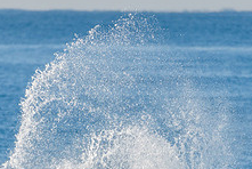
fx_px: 9182
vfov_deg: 1.1
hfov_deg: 1.6
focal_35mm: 1310
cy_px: 214
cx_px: 80
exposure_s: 1/2000
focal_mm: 500
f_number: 5.6
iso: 320
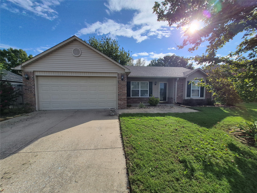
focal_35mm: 13
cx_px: 128
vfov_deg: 89.9
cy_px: 96
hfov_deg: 106.2
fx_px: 97
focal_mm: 1.74
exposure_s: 1/3240
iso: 40
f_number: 2.2
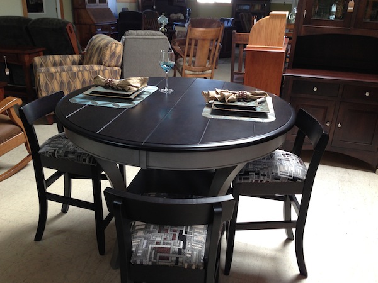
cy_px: 142
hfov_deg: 55.4
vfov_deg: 42.9
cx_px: 189
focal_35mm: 33
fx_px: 360
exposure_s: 1/20
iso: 80
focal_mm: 4.13
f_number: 2.4
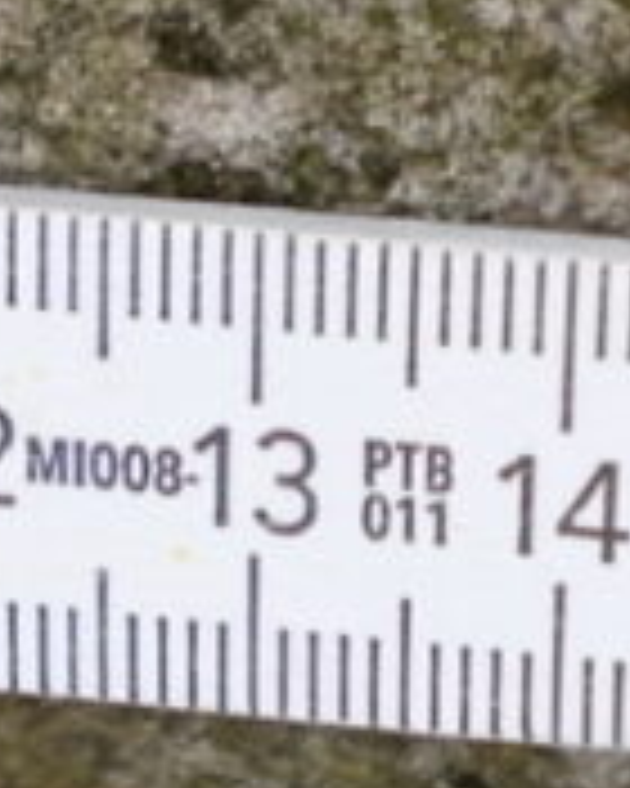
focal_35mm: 154
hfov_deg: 9.7
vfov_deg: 12.5
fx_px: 3589
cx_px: 936
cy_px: 455
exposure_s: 1/320
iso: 100
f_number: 2.9
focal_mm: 4.8
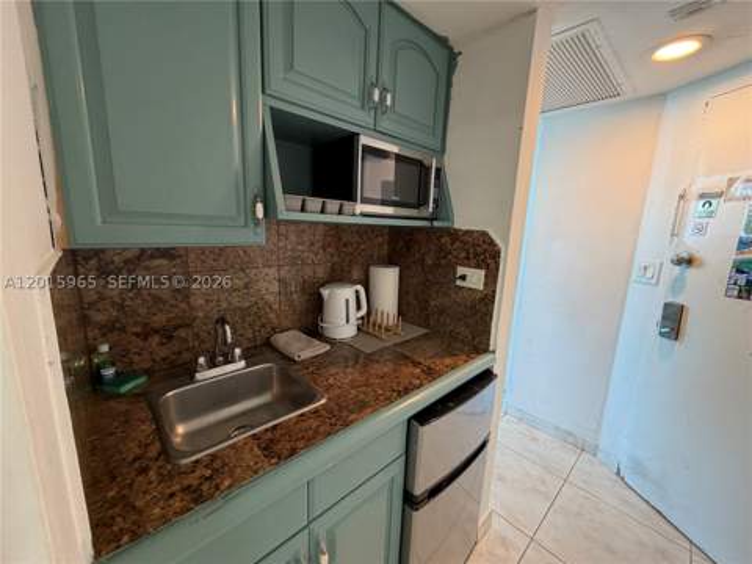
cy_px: 282
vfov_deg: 85.7
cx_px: 376
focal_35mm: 14
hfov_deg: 102.1
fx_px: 304
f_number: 2.2
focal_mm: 2.22
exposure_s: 1/60
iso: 200
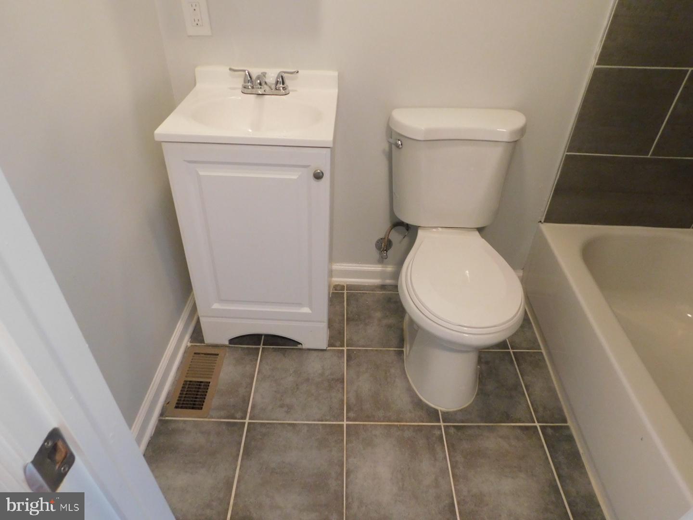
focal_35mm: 23
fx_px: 460
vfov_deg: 58.9
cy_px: 260
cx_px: 346
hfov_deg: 73.9
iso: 400
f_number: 3
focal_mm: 4
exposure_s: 1/20
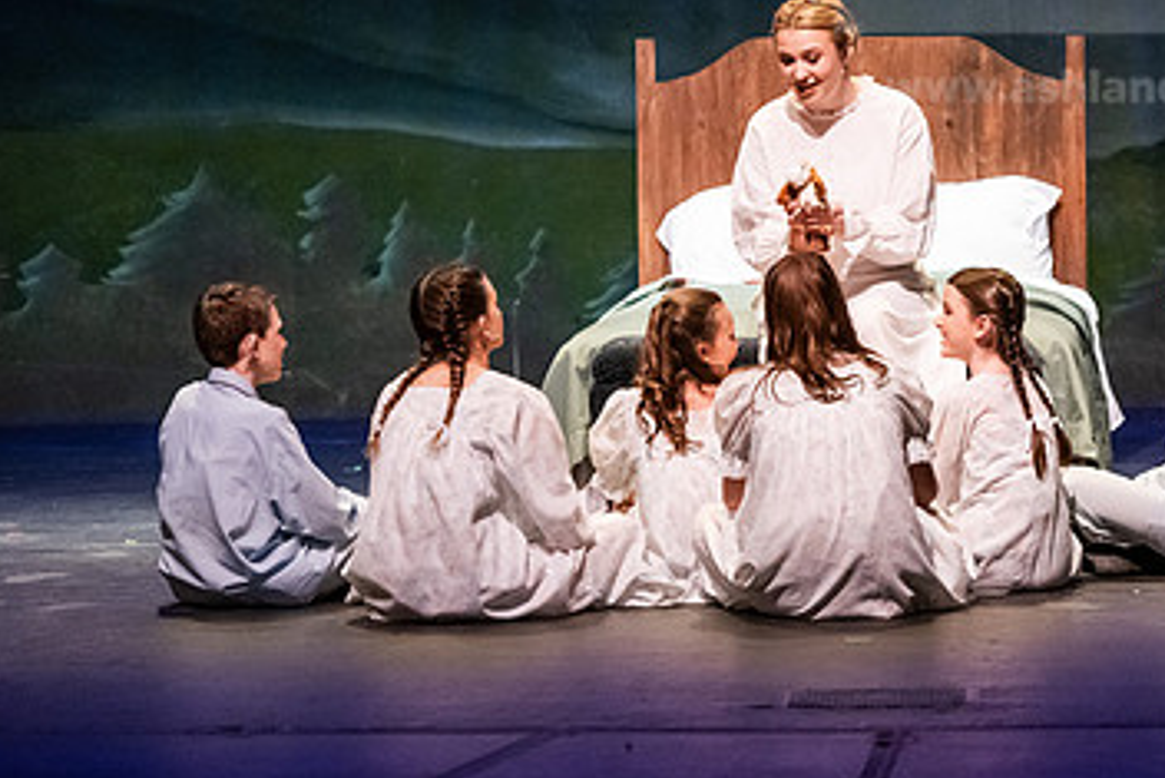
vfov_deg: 6.8
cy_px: 157
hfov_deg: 10.2
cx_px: 735
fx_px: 6507
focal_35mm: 201
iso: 5000
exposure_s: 1/200
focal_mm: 122
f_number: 3.2
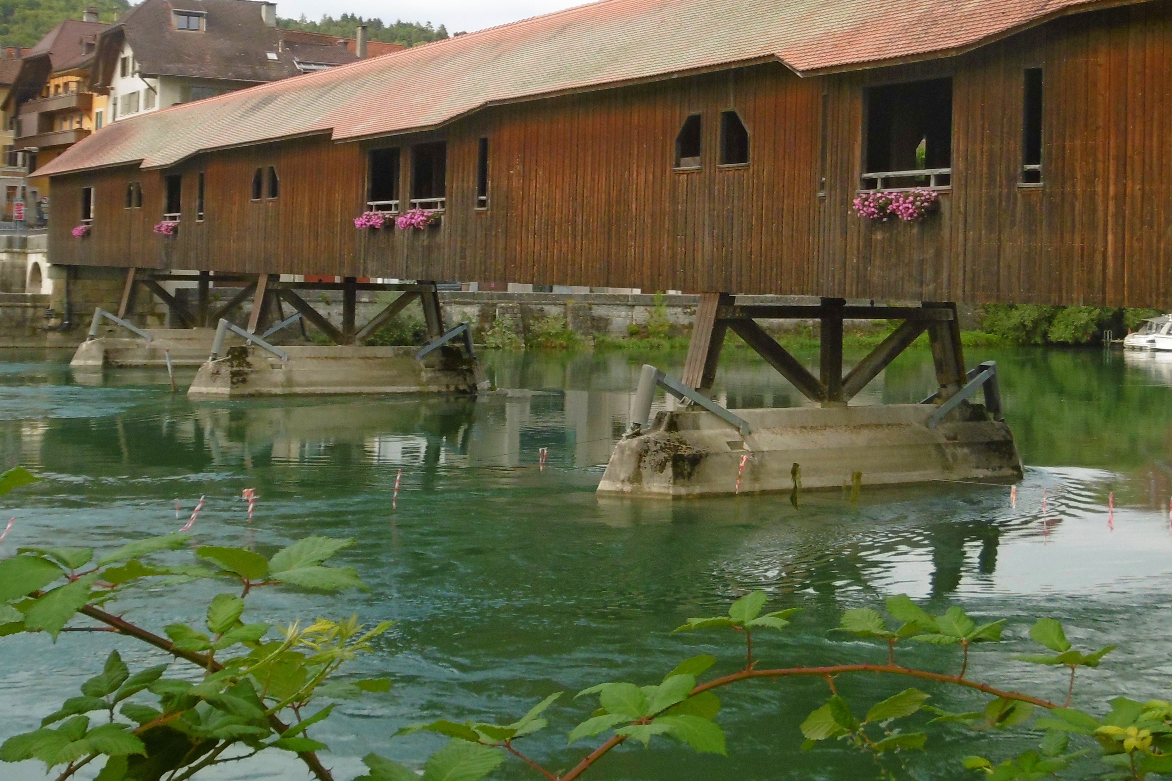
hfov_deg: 37.2
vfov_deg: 25.3
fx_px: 1725
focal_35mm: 53
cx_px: 752
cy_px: 231
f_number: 3.5
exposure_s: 1/400
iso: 100
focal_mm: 5.8
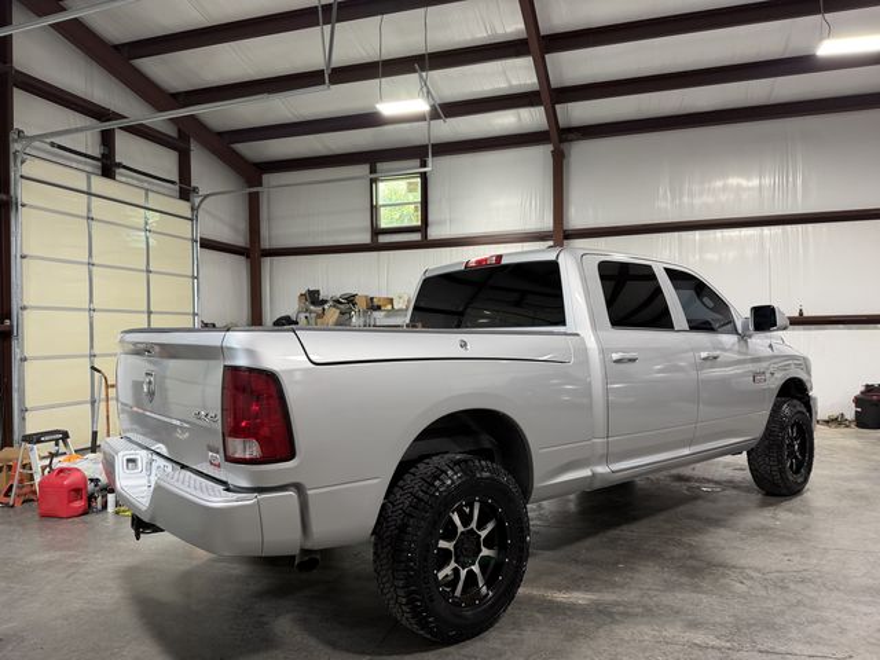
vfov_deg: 56.8
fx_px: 610
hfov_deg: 71.6
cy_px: 330
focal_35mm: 24
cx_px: 440
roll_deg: +2.5
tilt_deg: +1.8
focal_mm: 6.76
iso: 160
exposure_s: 1/60
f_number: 1.78
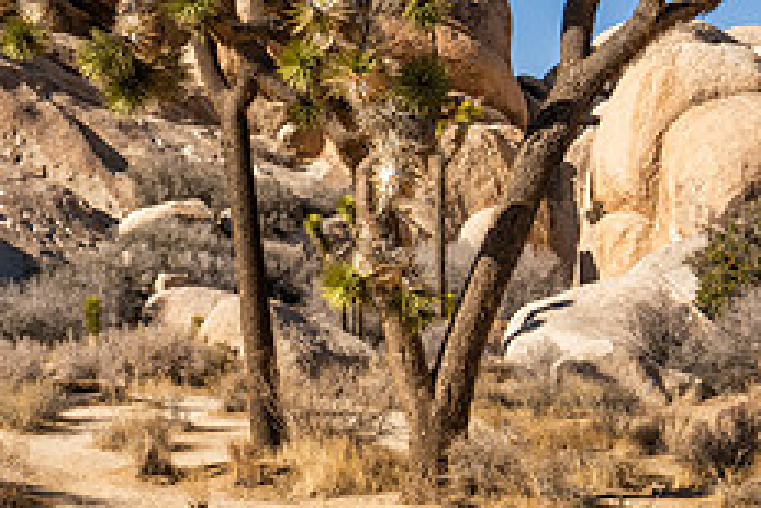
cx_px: 67
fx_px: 1733
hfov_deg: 24.0
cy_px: 102
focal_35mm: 82
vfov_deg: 16.5
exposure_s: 1/400
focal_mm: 31
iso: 200
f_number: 10
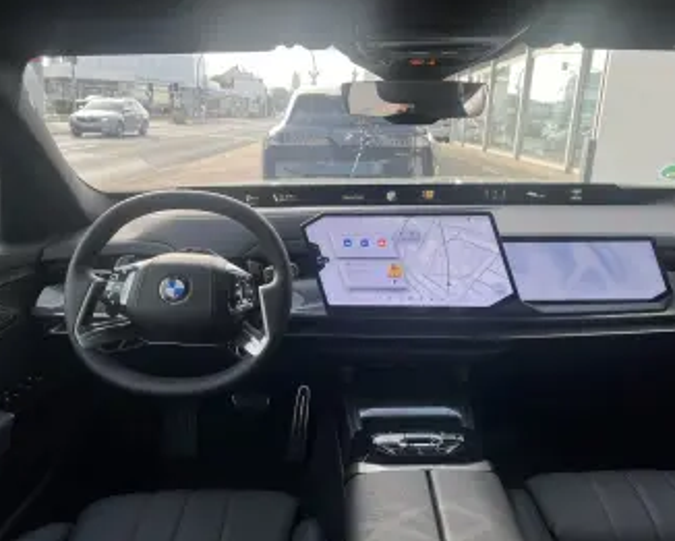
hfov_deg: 62.1
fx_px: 560
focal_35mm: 28
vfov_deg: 51.5
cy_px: 263
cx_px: 366
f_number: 1.6
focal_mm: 5.1
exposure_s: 1/345
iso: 50
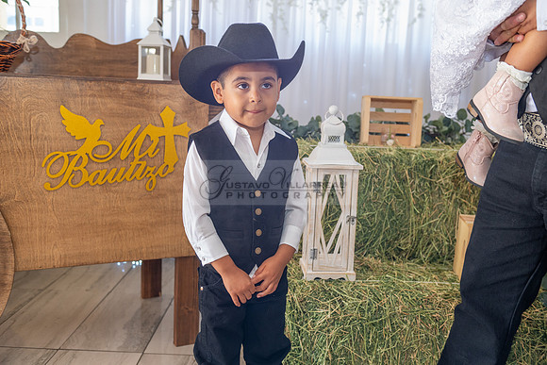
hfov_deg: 50.7
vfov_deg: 35.1
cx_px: 274
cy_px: 182
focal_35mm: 38
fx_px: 577
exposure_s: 1/200
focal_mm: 38
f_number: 3.5
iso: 800
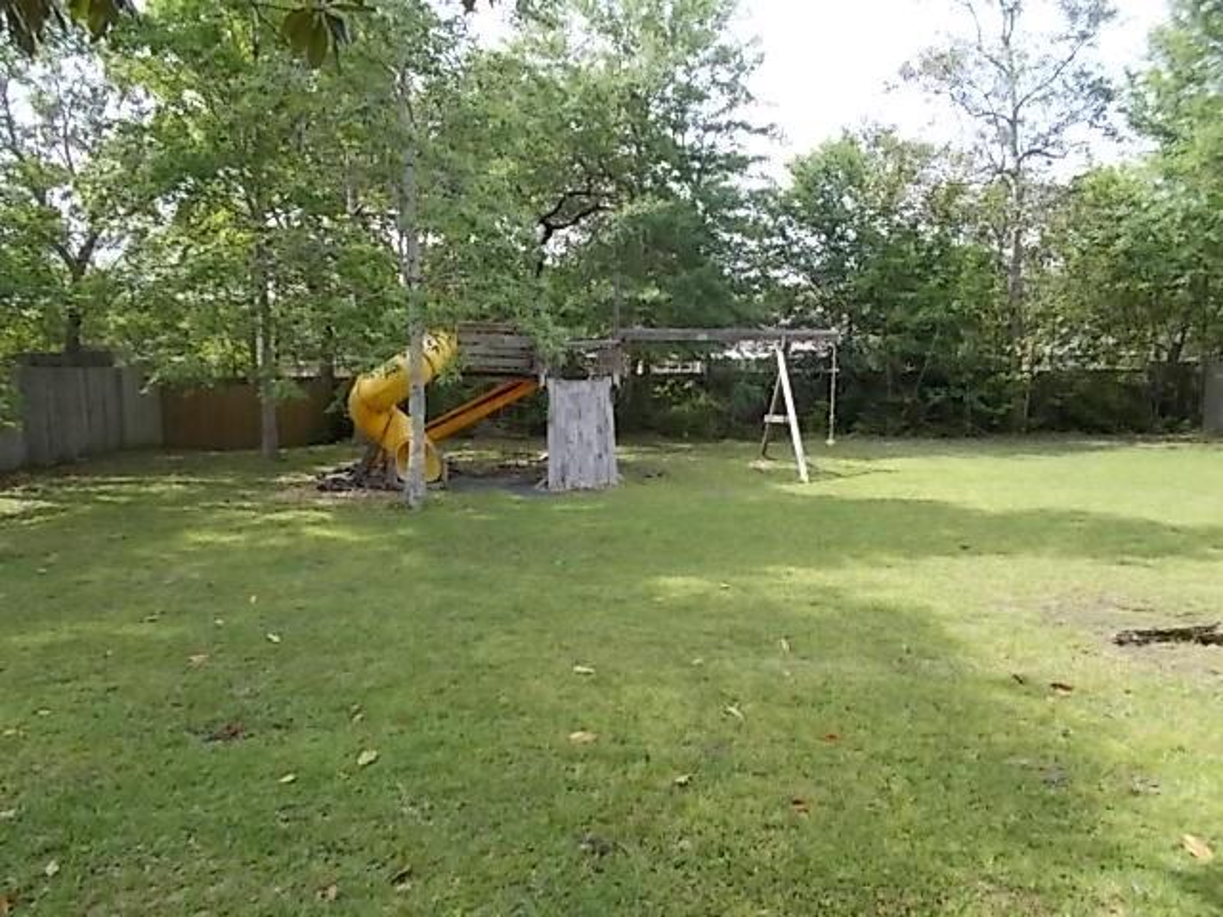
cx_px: 612
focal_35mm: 26
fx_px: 919
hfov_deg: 67.3
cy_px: 458
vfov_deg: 53.1
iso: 80
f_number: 3.2
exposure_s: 1/200
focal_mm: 4.6
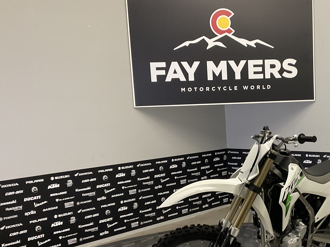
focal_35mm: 52
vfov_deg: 27.9
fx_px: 496
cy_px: 165
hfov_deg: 35.7
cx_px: 260
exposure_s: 1/60
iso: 160
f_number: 1.8
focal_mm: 3
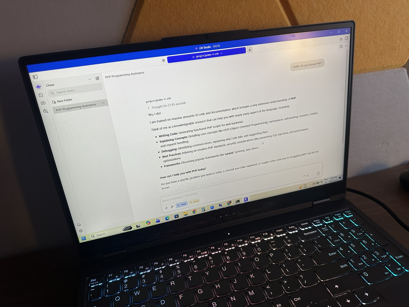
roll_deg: +5.6
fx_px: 284
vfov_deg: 56.8
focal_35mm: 24
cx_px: 204
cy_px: 154
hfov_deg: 71.6
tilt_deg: -26.3
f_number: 1.78
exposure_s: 1/76
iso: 250
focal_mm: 6.86
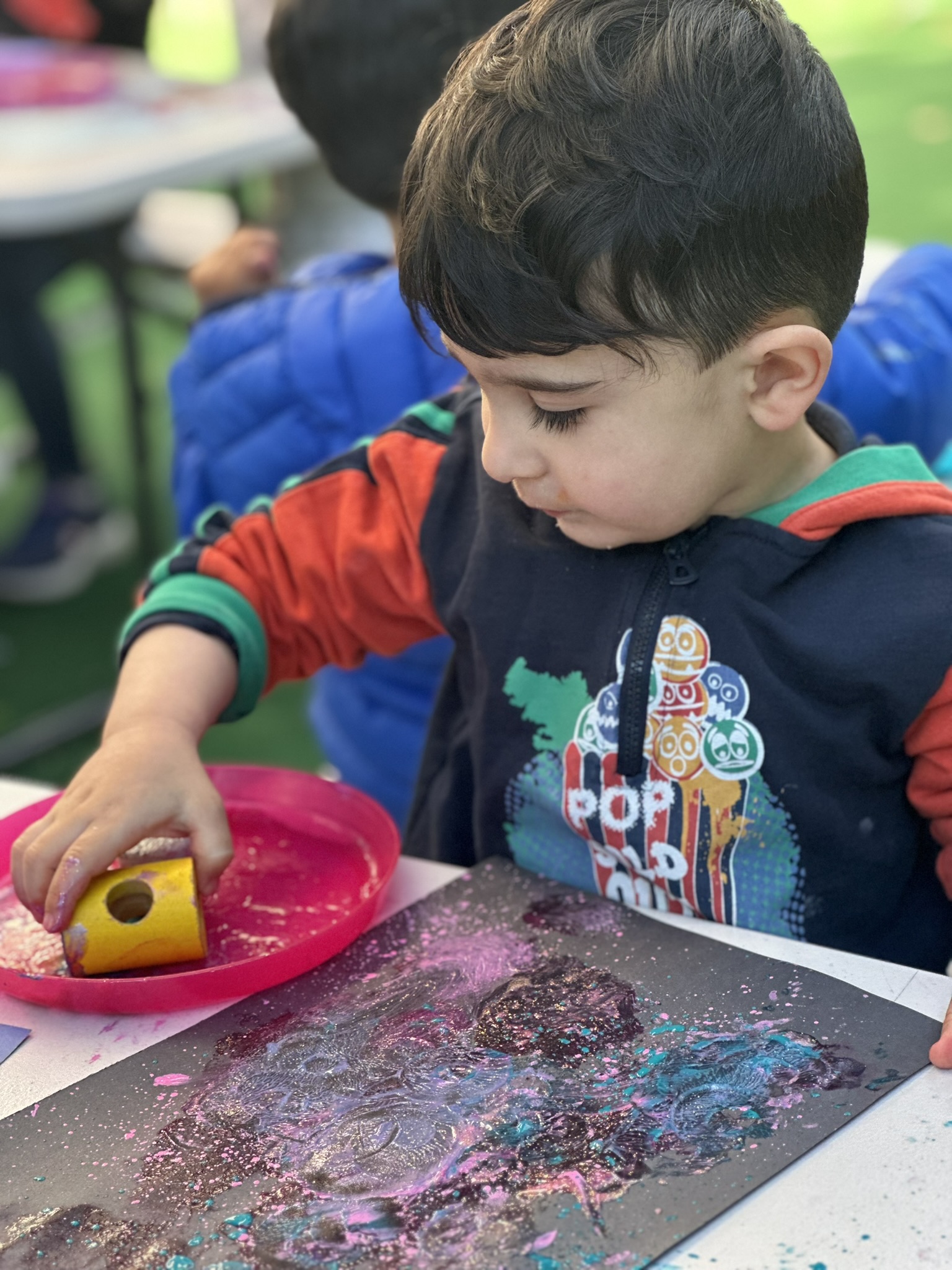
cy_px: 635
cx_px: 476
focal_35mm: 77
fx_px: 2824
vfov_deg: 25.3
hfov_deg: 19.1
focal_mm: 9
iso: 160
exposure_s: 1/121
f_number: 2.8
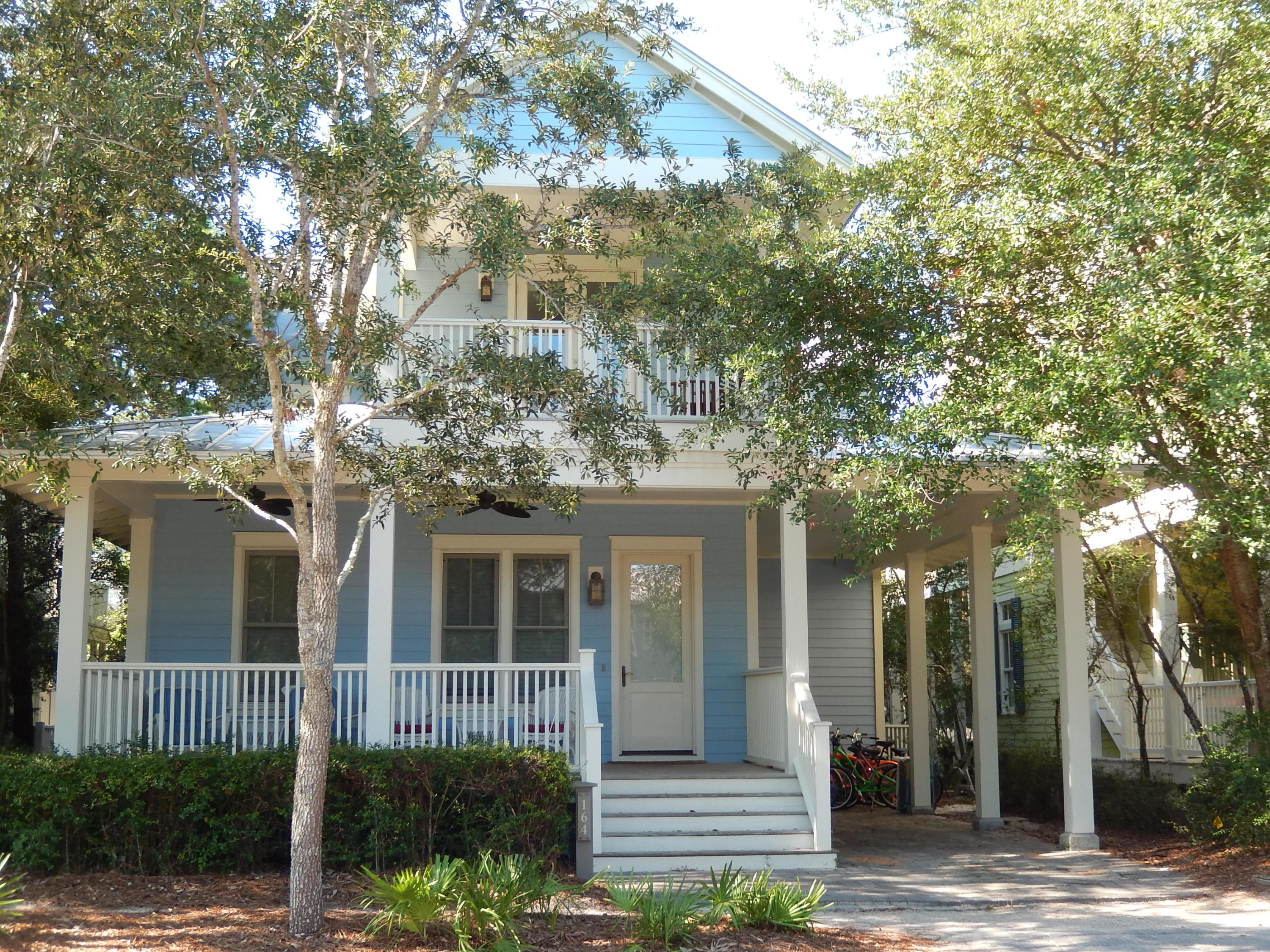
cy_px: 476
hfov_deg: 42.1
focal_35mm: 45
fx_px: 1651
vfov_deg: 32.2
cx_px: 635
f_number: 4.3
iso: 125
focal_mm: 8.1
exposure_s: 1/100
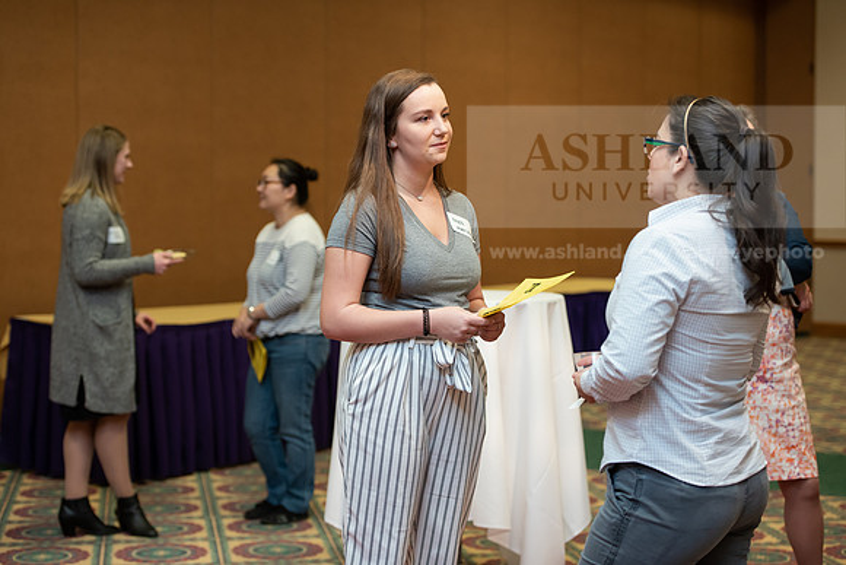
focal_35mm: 70
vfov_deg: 19.5
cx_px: 423
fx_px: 1645
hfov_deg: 28.8
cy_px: 282
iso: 1250
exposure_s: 1/200
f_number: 3.2
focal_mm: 70
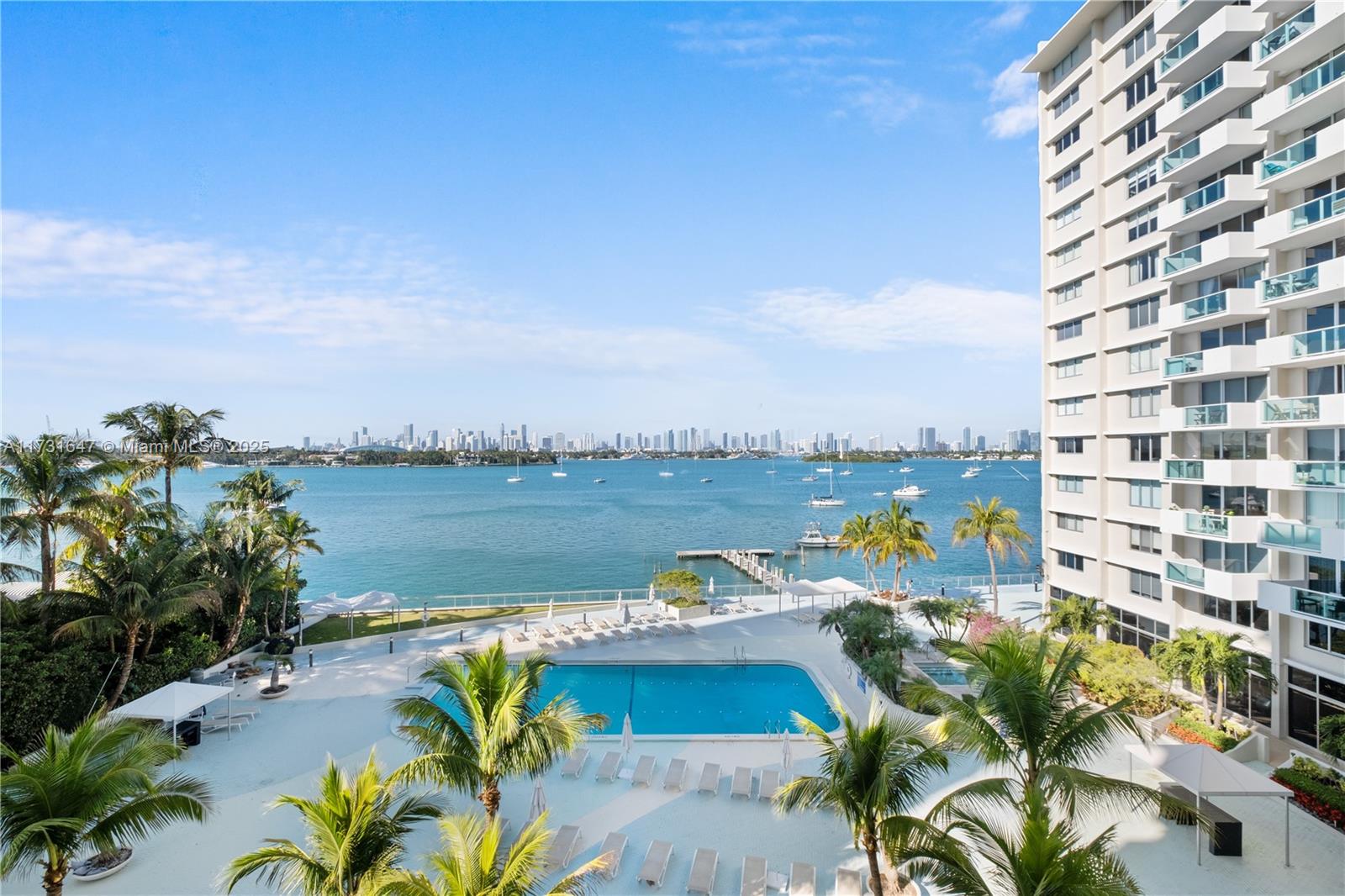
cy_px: 448
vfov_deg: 77.3
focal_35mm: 15
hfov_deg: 100.4
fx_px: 560
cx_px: 672
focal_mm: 10
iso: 160
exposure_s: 1/500
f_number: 7.1
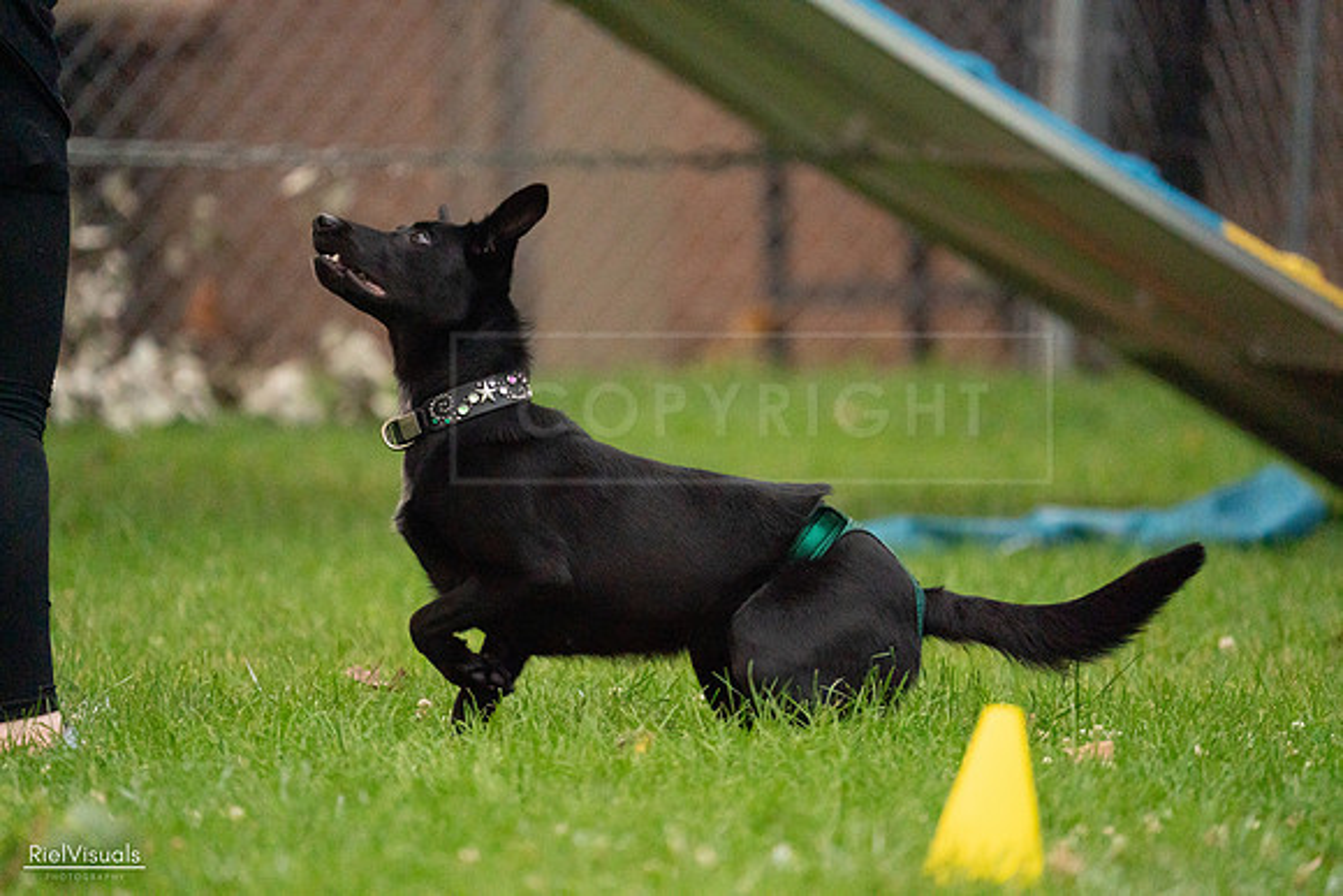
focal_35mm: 600
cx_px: 672
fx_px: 22388
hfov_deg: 3.4
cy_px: 448
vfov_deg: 2.3
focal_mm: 600
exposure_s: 1/1600
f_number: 6.3
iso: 6400
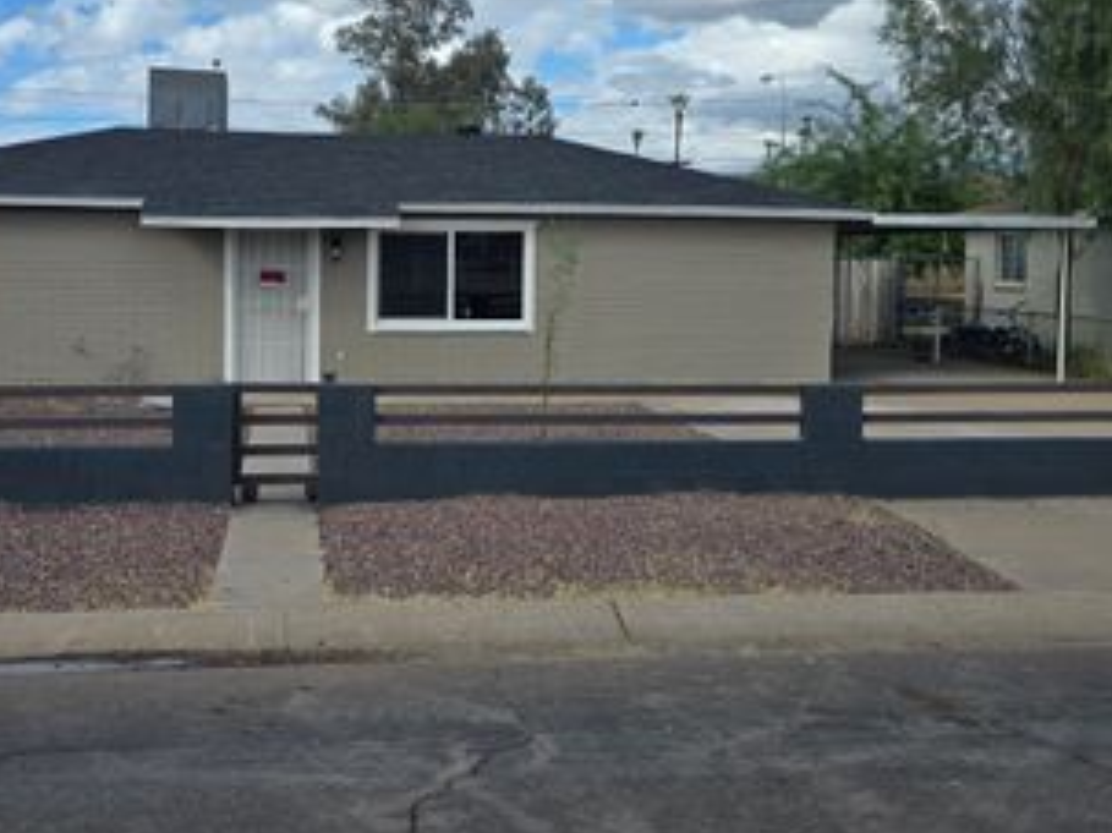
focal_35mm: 38
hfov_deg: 48.5
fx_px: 1220
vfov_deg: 37.4
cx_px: 415
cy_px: 303
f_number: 1.7
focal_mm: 6.3
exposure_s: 1/861
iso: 12
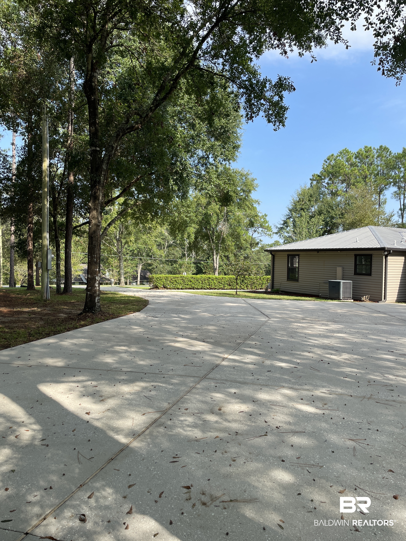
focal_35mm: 26
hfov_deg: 53.1
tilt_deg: +0.2
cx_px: 203
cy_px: 270
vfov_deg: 67.3
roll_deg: -1.1
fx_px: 407
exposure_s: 1/1416
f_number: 1.6
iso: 32
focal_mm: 4.2
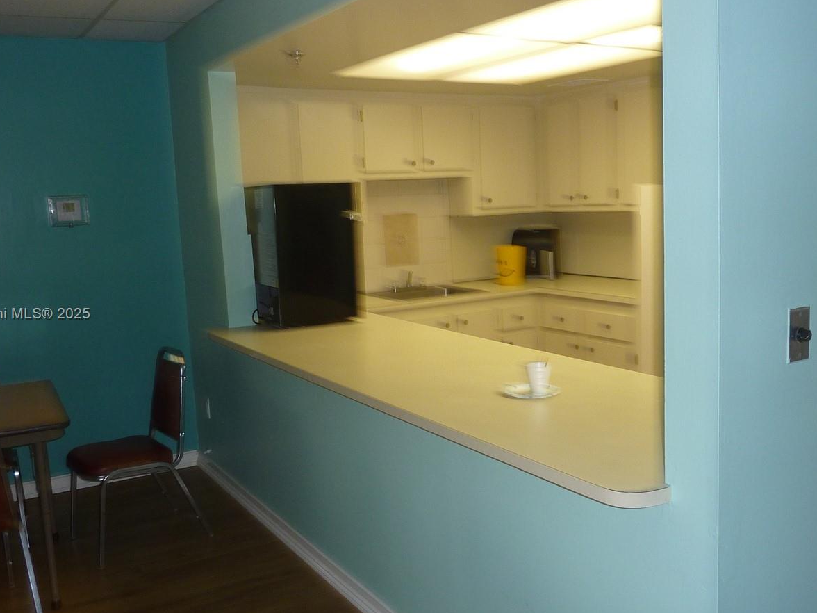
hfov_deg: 53.9
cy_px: 315
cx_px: 424
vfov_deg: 41.8
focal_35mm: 34
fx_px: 802
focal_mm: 4.1
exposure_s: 1/30
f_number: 3.3
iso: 125
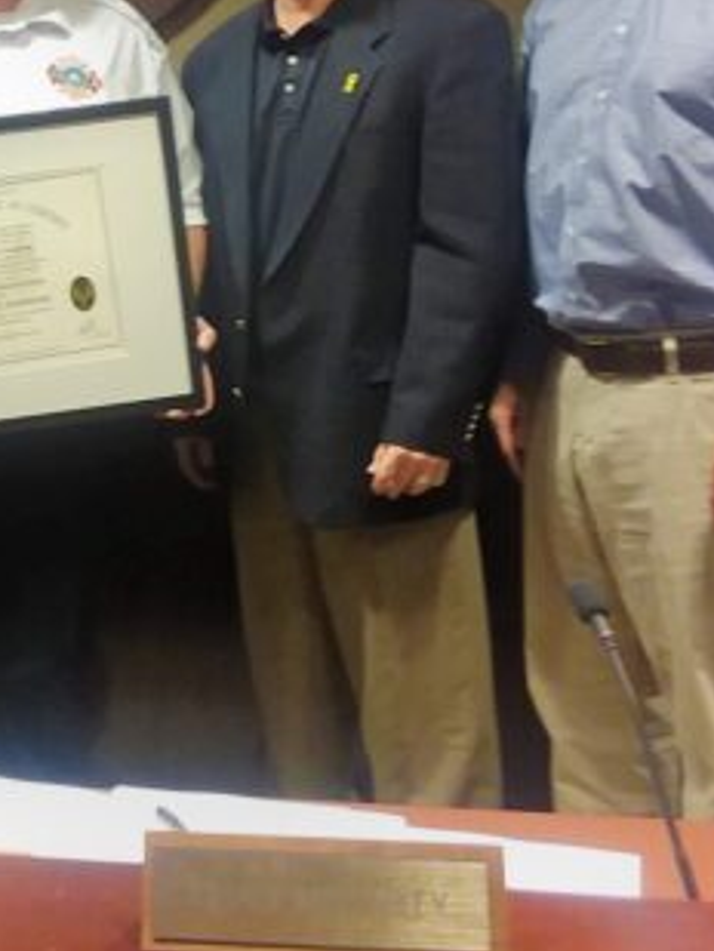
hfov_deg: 20.9
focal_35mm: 67
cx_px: -68
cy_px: 286
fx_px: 1841
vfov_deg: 28.7
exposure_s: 1/30
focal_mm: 2.91
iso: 160
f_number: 1.9
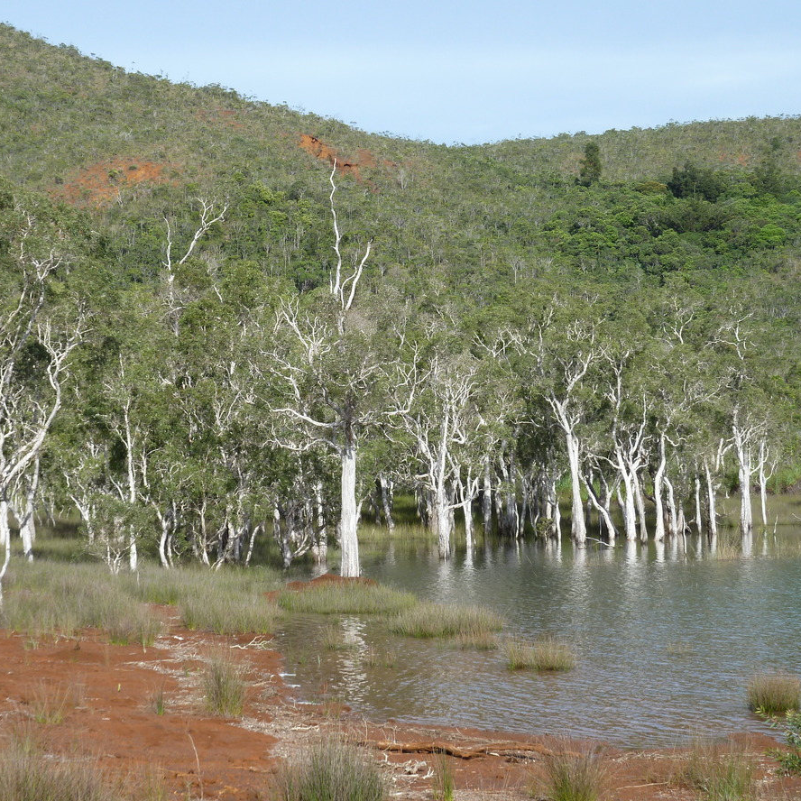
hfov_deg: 20.1
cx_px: 320
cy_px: 399
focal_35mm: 86
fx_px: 2251
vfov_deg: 20.2
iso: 80
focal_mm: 11.9
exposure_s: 1/320
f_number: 4.1
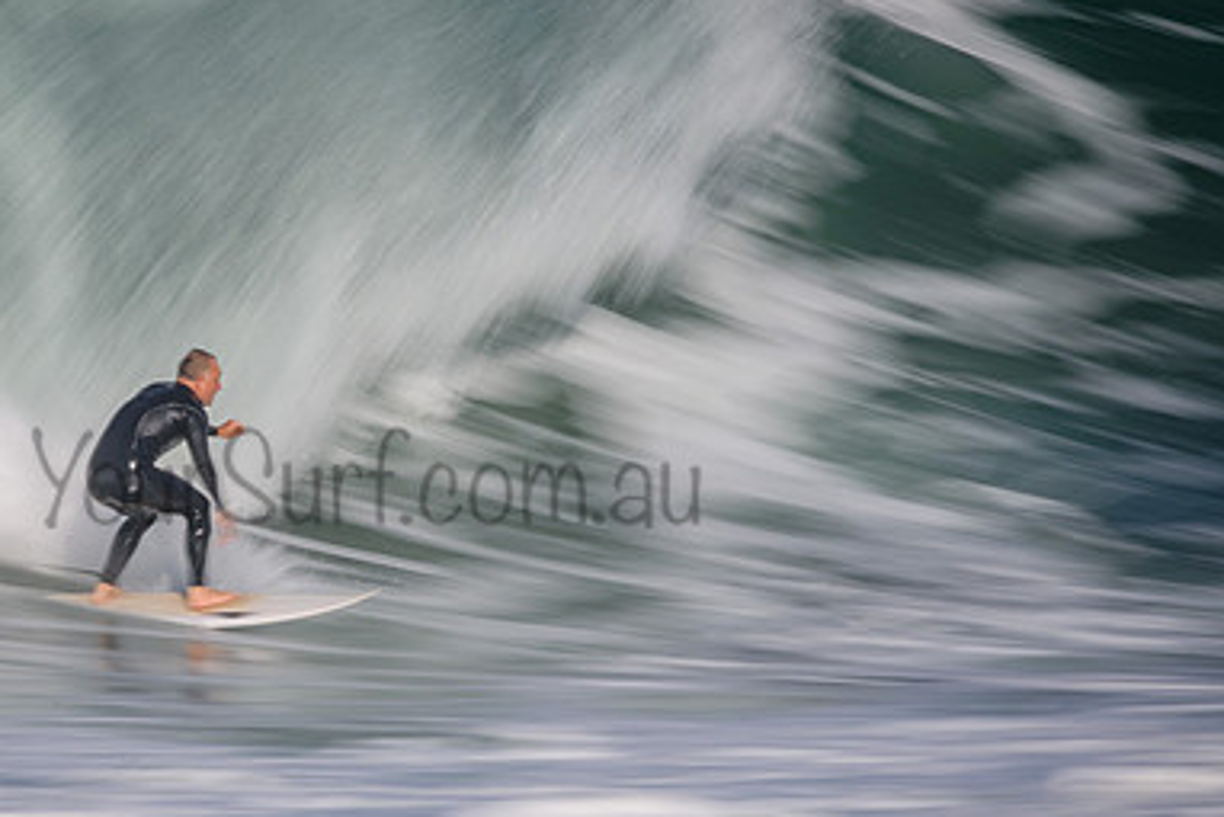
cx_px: 362
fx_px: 38739
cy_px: 450
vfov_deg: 1.2
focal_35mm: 1139
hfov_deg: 1.8
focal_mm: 500
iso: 100
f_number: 25
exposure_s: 1/20
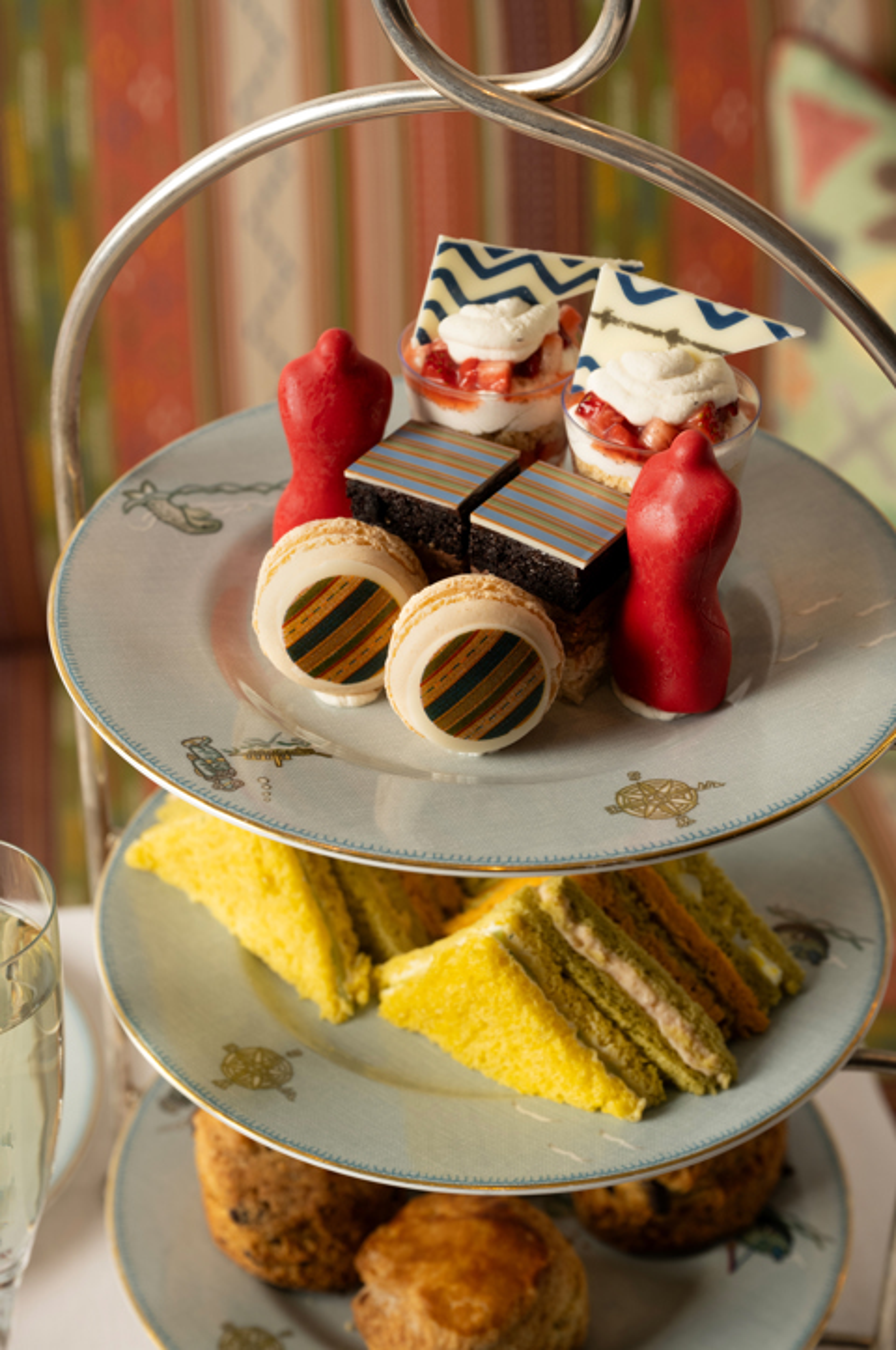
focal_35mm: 66
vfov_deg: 30.5
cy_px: 675
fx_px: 2471
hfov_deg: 20.6
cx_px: 448
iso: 200
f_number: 7.1
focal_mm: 66
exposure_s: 1/200
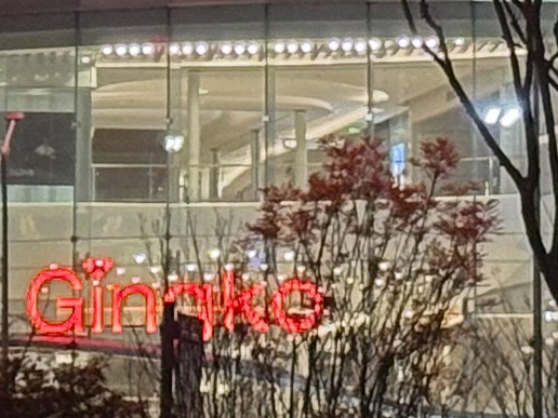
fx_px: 6496
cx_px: 194
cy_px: -582
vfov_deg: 3.6
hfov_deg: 4.9
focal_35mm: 403
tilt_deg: +11.1
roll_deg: +0.0
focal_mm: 5.96
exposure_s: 1/60
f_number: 1.6
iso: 64
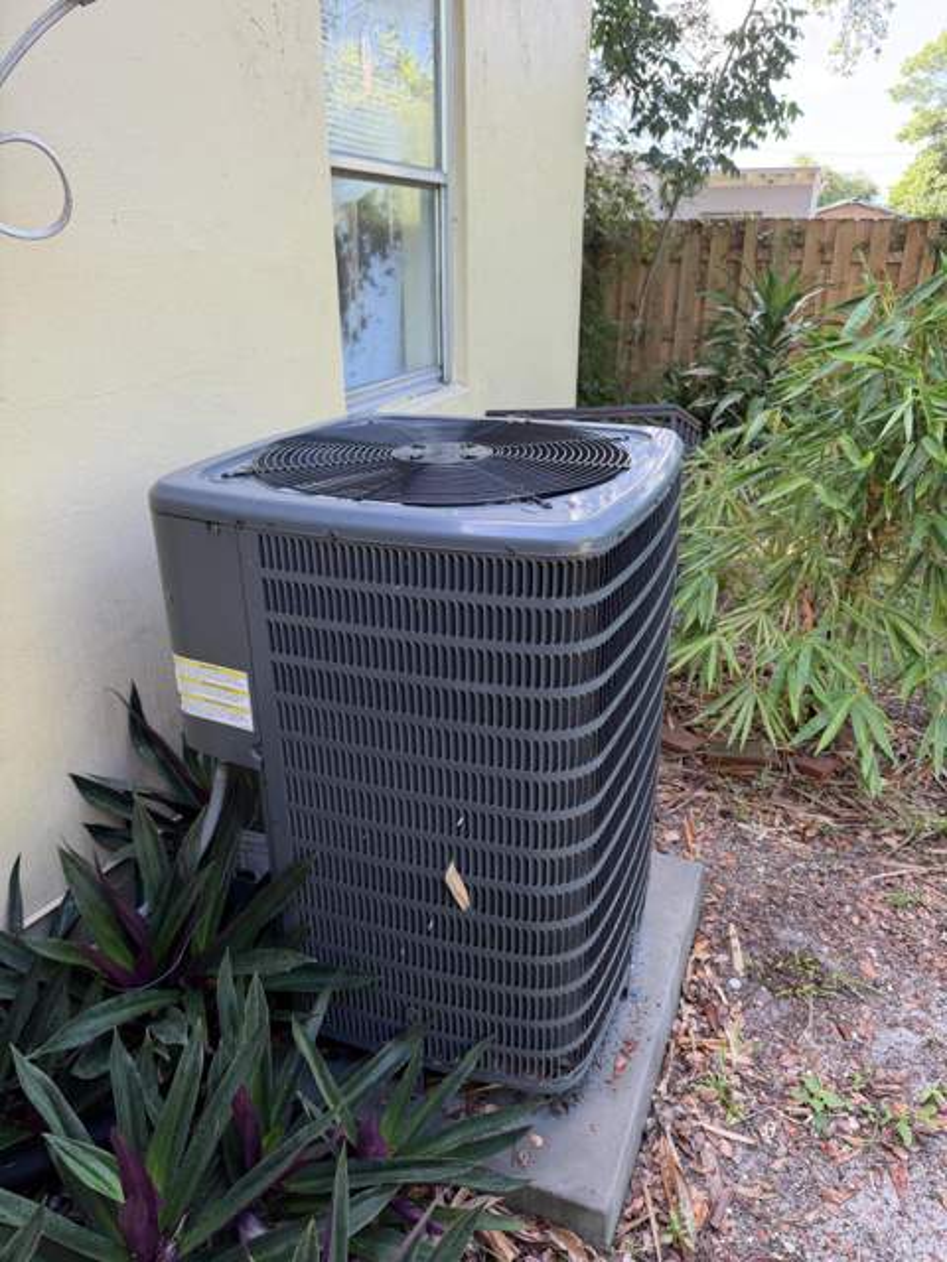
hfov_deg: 56.8
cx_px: 474
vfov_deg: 71.6
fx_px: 875
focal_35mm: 24
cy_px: 631
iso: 64
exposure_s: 1/121
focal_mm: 6.76
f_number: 1.78
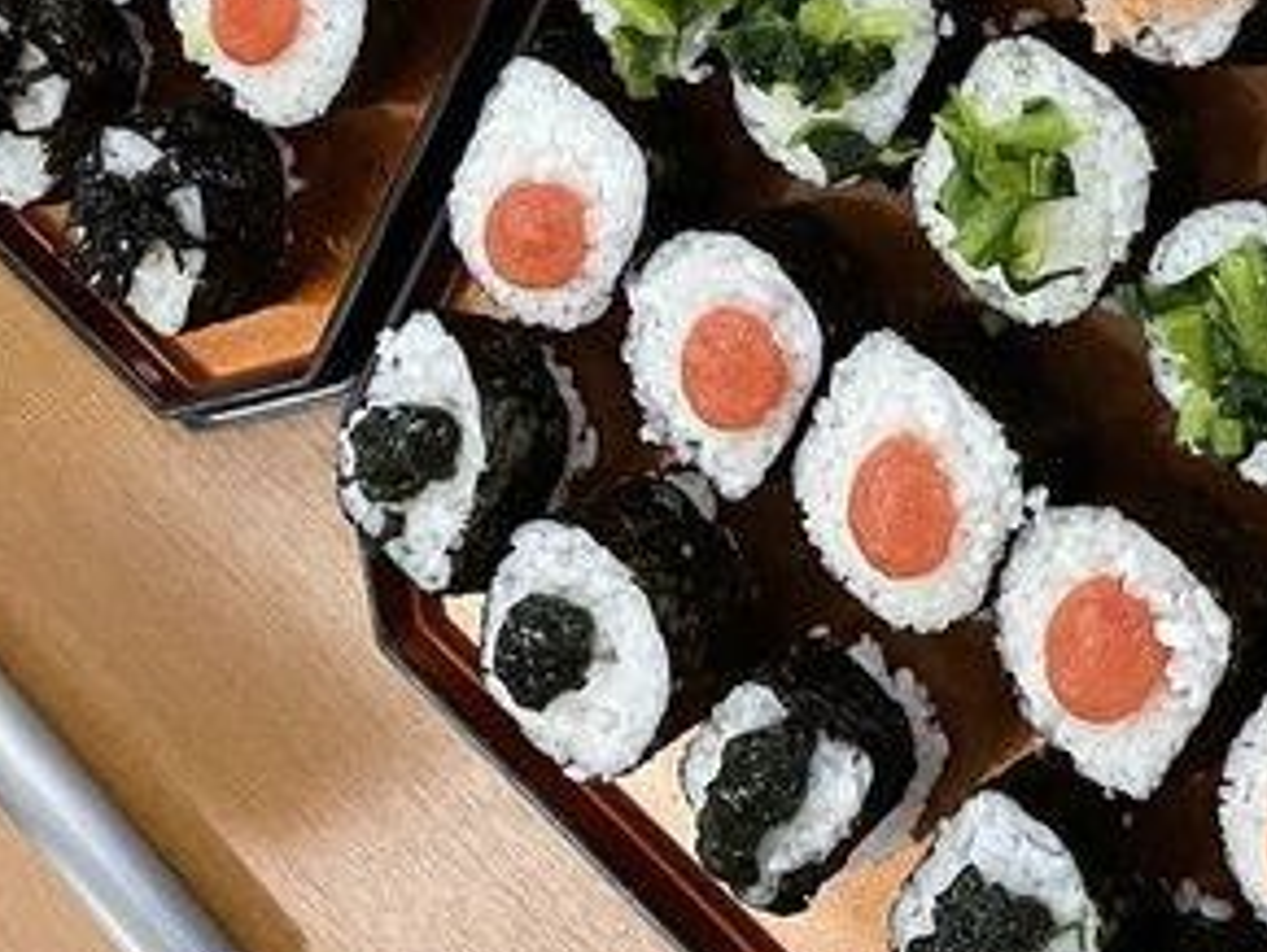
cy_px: -304
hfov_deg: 25.2
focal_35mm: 73
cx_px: 1313
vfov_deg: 18.7
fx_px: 2674
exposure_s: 1/60
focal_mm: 4.2
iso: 500
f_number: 1.6
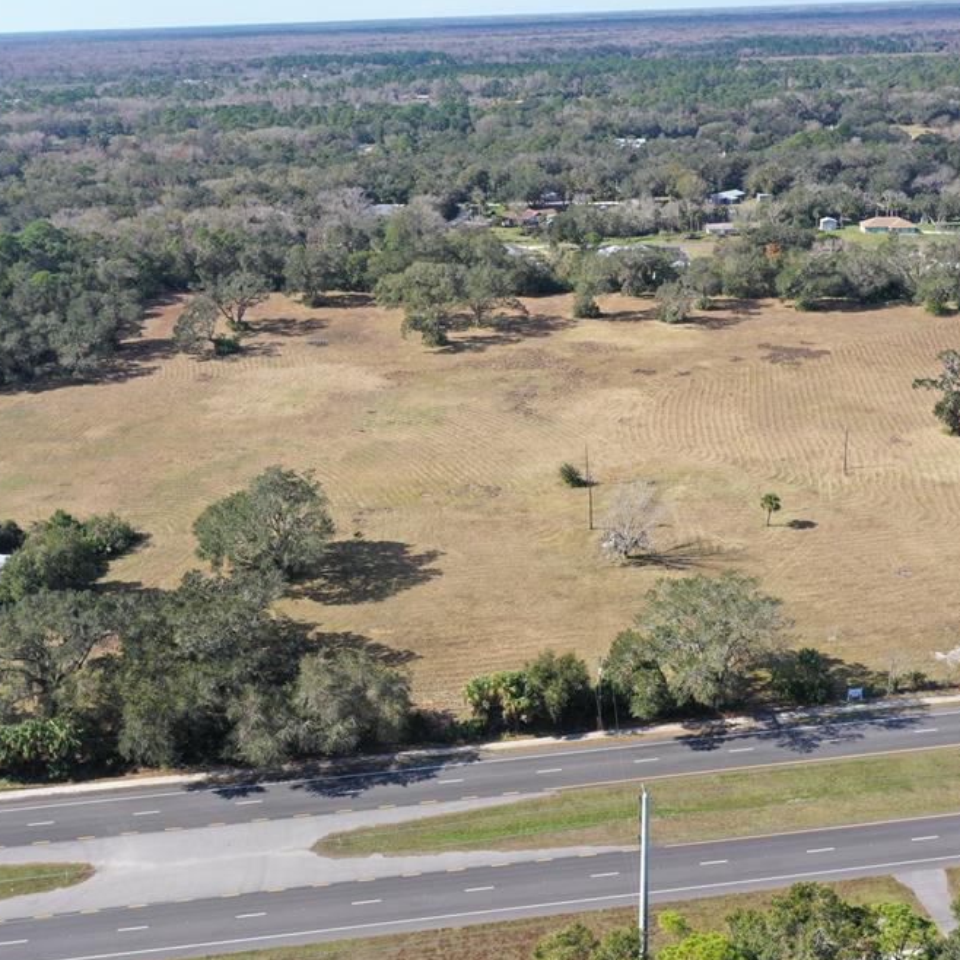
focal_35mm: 37
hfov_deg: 44.9
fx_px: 1161
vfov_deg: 44.9
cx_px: 492
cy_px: 468
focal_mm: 10.26
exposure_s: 1/320
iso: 100
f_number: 5
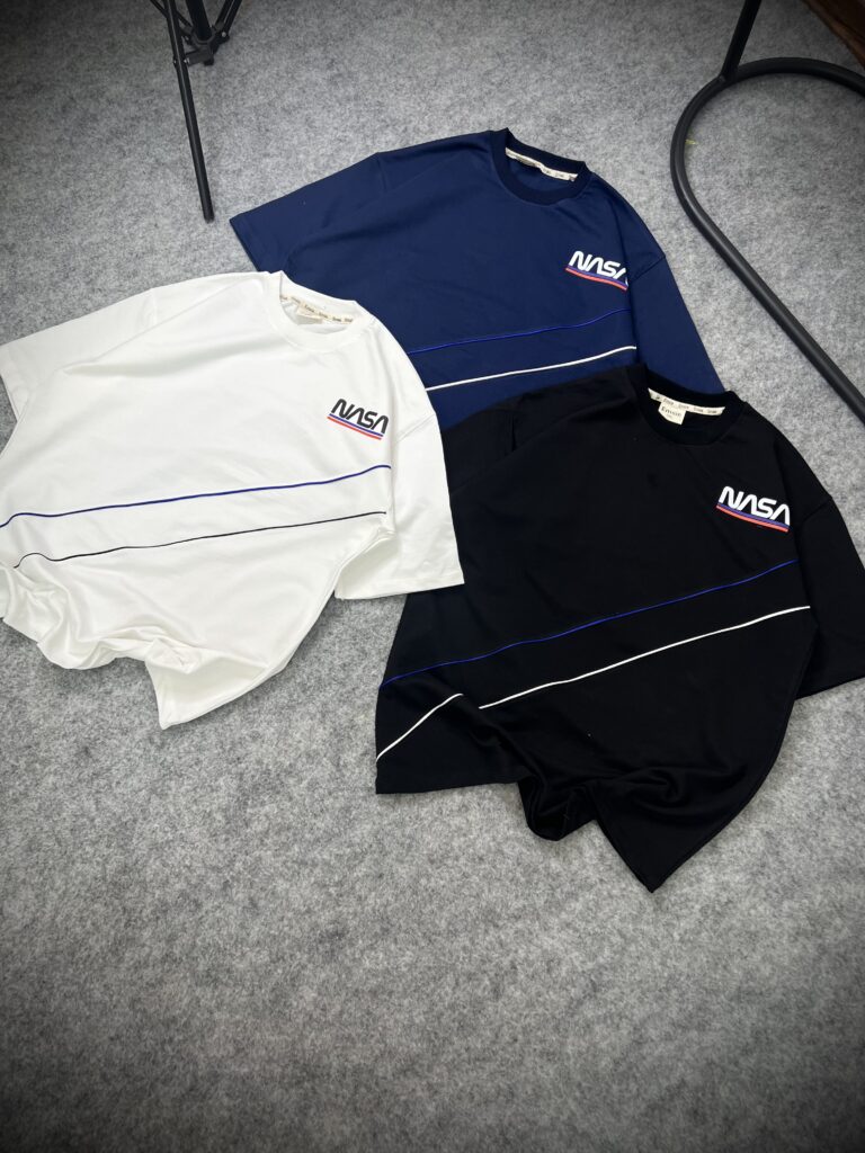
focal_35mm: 26
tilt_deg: -74.4
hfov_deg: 53.1
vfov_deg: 67.3
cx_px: 432
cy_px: 576
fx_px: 866
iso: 50
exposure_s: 1/100
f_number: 1.5
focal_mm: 5.7
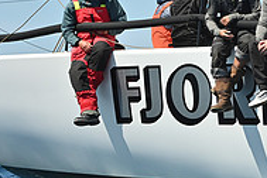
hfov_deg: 7.0
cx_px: 304
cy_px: 57
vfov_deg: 4.7
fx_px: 2165
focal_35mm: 292
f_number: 9
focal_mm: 95
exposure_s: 1/1000
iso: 320
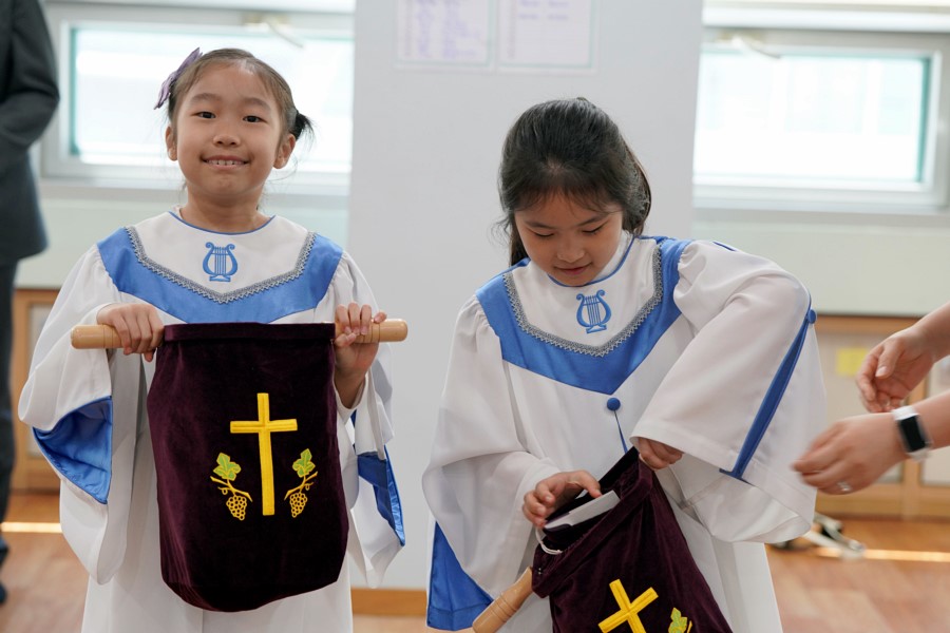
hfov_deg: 23.6
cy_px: 316
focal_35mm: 86
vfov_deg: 15.9
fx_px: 2269
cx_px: 475
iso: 1000
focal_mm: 86
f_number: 4
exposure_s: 1/160
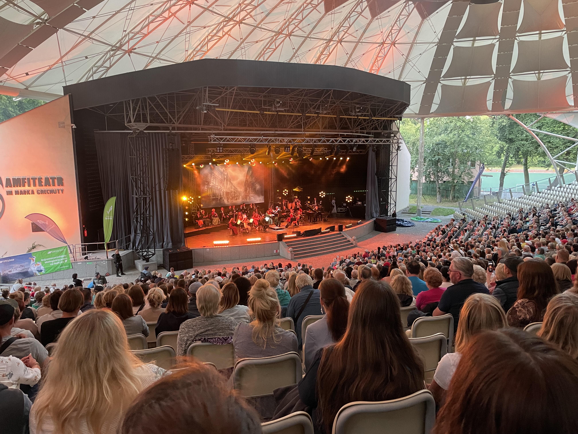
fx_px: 434
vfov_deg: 53.1
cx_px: 289
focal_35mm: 26
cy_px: 217
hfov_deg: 67.3
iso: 320
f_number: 1.6
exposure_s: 1/40
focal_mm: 4.2
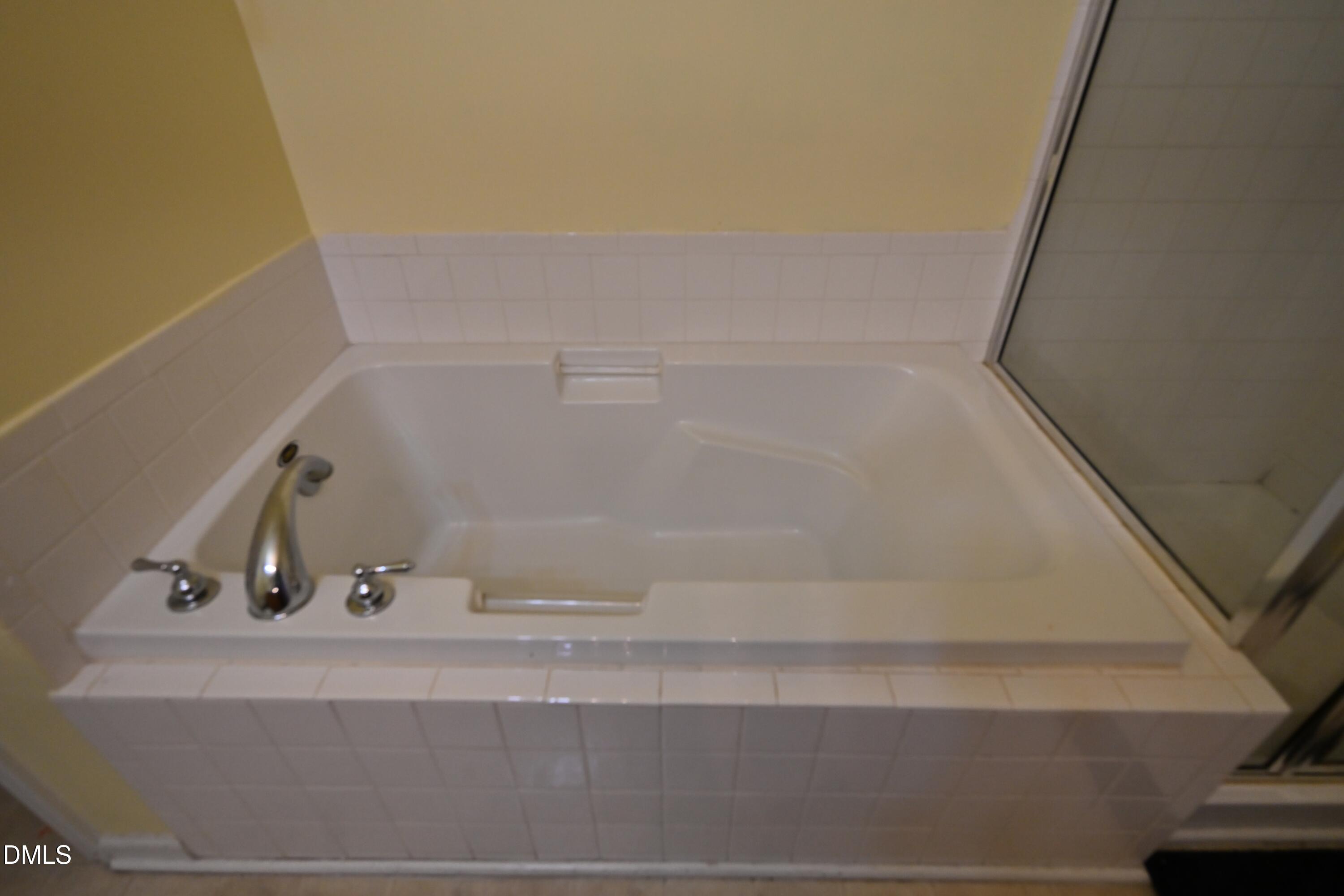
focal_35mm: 18
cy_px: 448
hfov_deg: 91.6
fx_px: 653
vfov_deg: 68.9
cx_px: 672
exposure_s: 1/500
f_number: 4
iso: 1600
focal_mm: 17.5
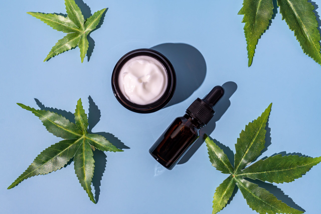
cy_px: 107
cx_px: 160
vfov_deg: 29.9
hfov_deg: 43.6
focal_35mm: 45
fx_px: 401
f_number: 10
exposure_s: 1/30
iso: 100
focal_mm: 30
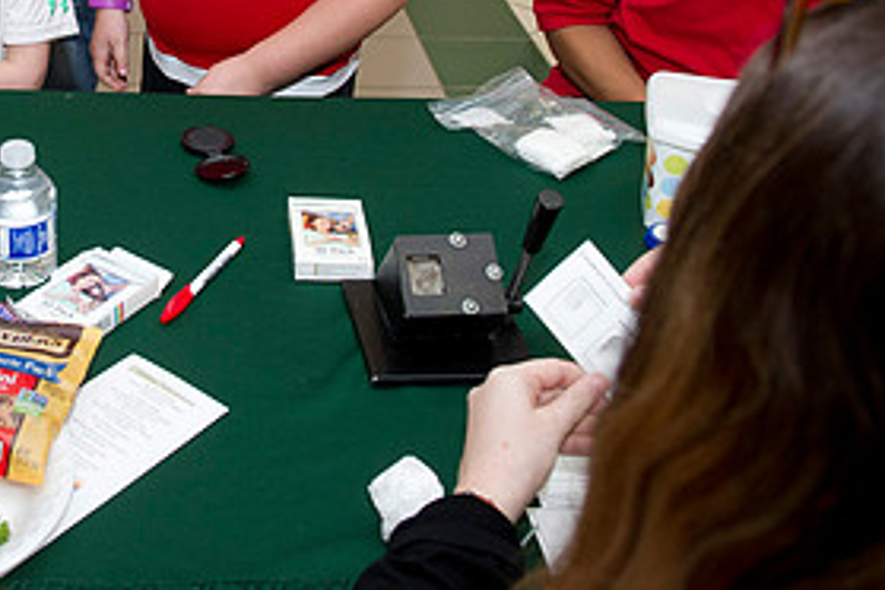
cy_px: -13
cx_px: 114
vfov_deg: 23.9
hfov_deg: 35.1
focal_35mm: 54
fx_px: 1327
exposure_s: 1/200
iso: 1250
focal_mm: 26
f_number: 5.6
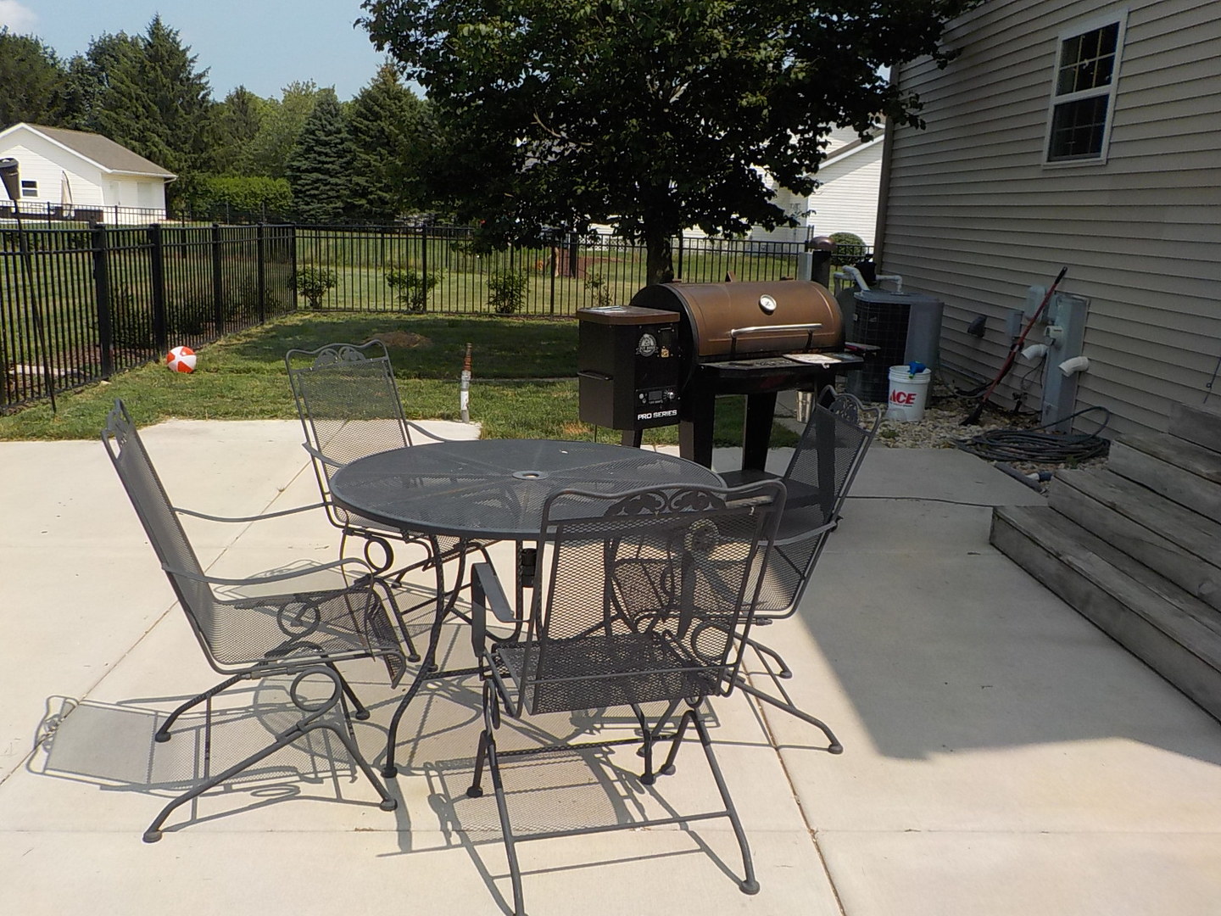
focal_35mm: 30
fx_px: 1058
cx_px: 610
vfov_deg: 46.8
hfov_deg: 60.0
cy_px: 458
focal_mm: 4.1
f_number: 3.3
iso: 125
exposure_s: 1/1250
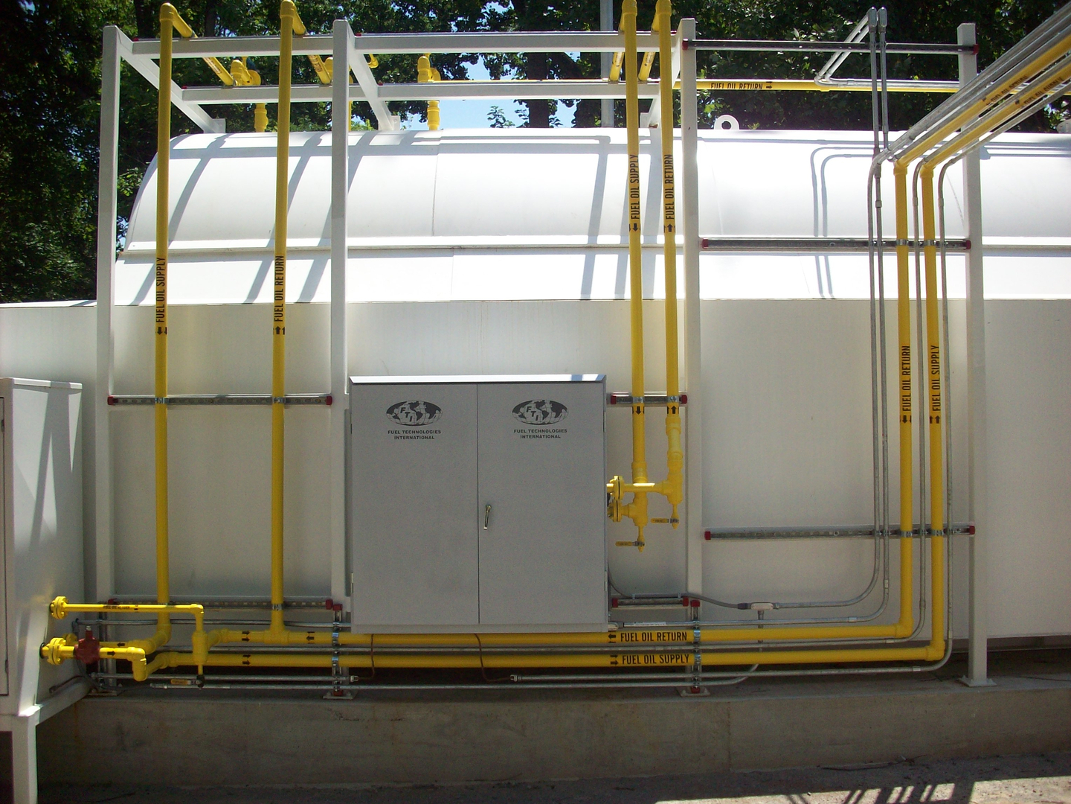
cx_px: 536
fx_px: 1145
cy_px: 402
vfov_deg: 38.7
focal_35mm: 37
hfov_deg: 50.1
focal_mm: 6.2
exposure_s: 1/341
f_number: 5.6
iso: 80
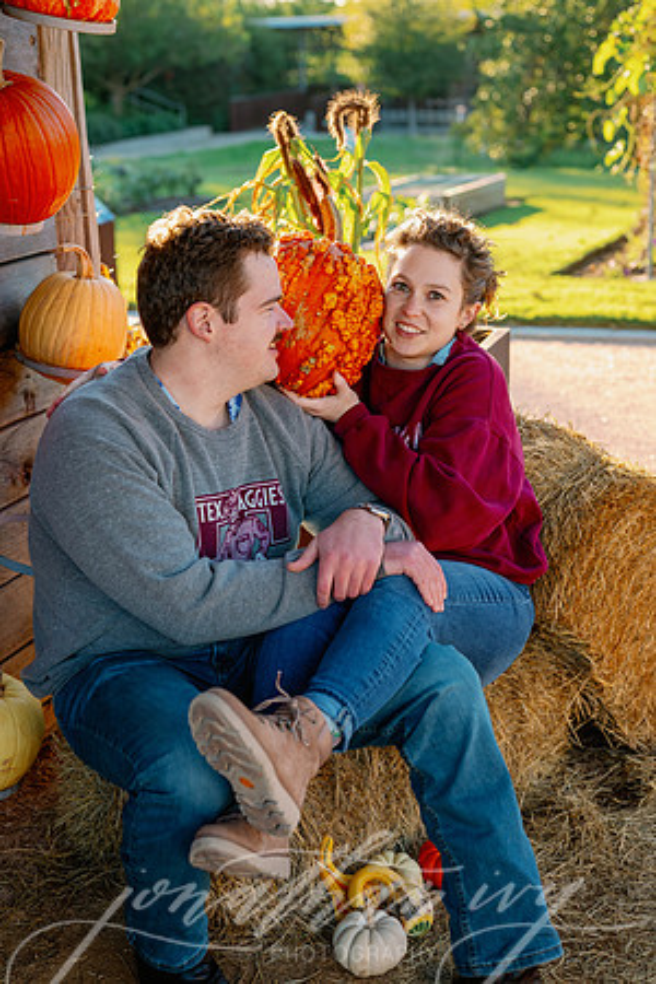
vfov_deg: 39.6
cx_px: 328
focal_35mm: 50
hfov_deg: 27.0
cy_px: 492
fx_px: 1367
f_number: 3.2
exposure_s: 1/500
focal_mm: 50
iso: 250
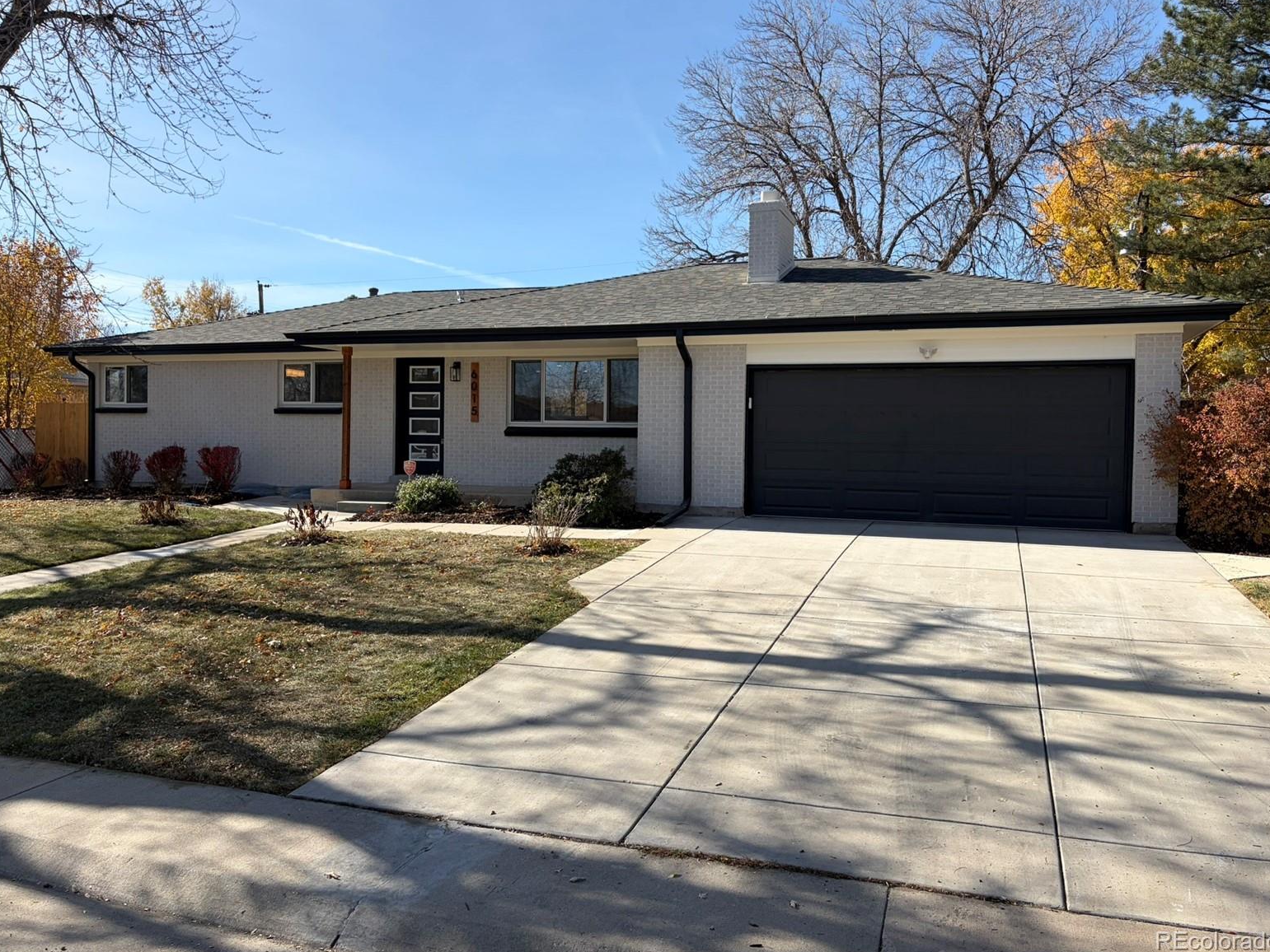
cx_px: 630
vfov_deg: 51.4
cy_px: 464
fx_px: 991
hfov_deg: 65.3
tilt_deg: -1.3
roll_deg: -0.1
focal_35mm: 27
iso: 50
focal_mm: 5.96
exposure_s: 1/2865
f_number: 1.6
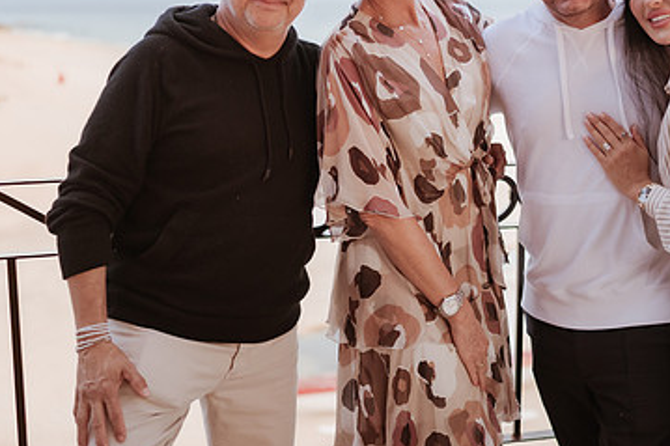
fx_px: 1079
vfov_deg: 23.2
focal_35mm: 58
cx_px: 479
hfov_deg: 34.0
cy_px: 118
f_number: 1.8
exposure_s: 1/320
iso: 1600
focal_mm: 35
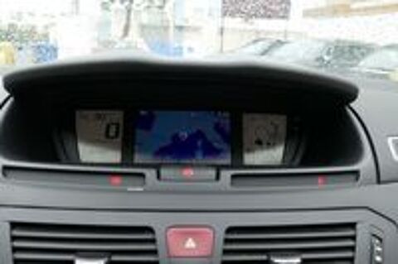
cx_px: 199
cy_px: 132
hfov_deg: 62.0
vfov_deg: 43.5
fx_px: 331
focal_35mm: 30
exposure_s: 1/100
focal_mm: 11.1
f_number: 3
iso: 125
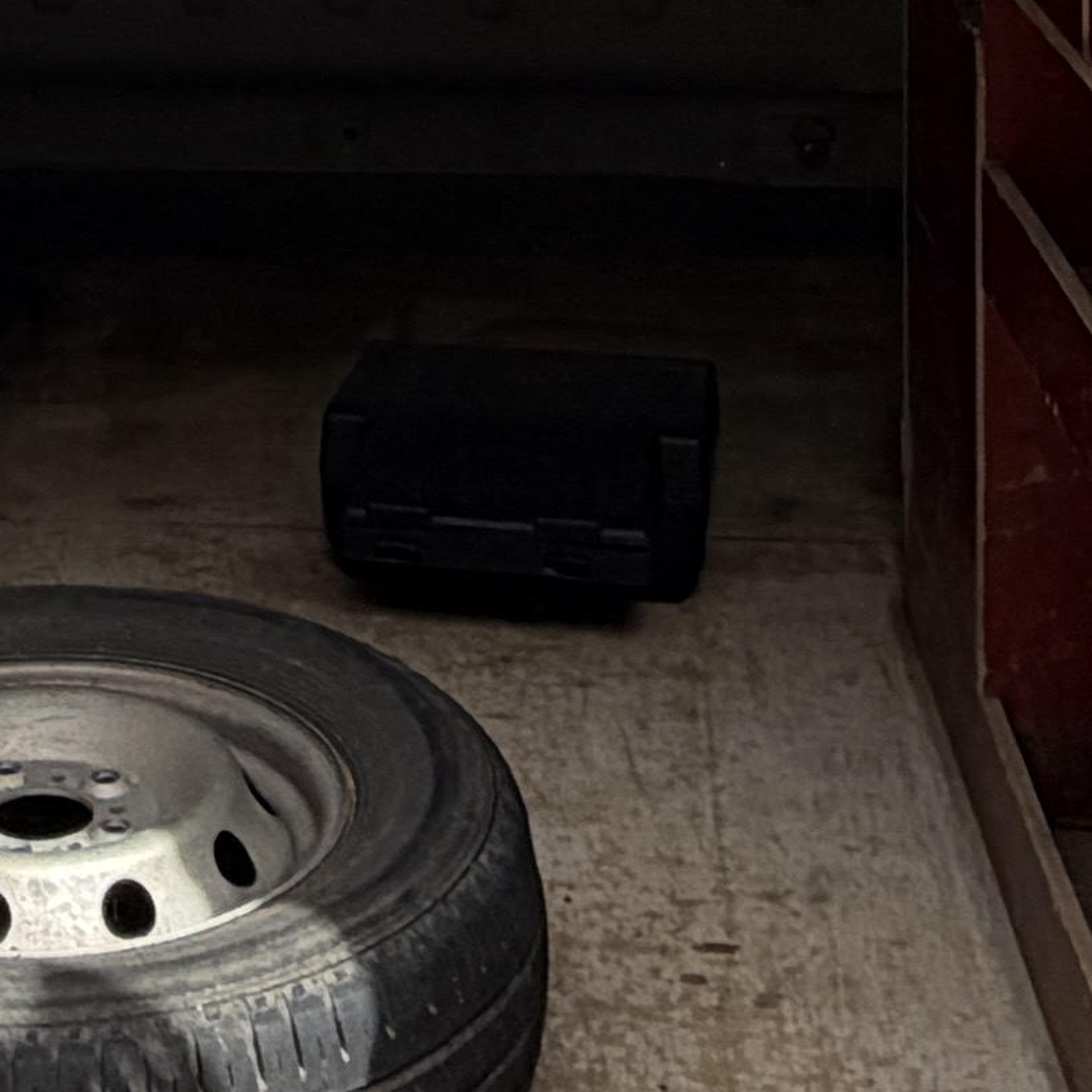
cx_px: 243
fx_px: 3141
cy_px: -608
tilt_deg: -2.3
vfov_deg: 17.5
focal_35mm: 88
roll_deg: -0.1
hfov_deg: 19.6
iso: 50
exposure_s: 1/502
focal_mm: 2.22
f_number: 2.2
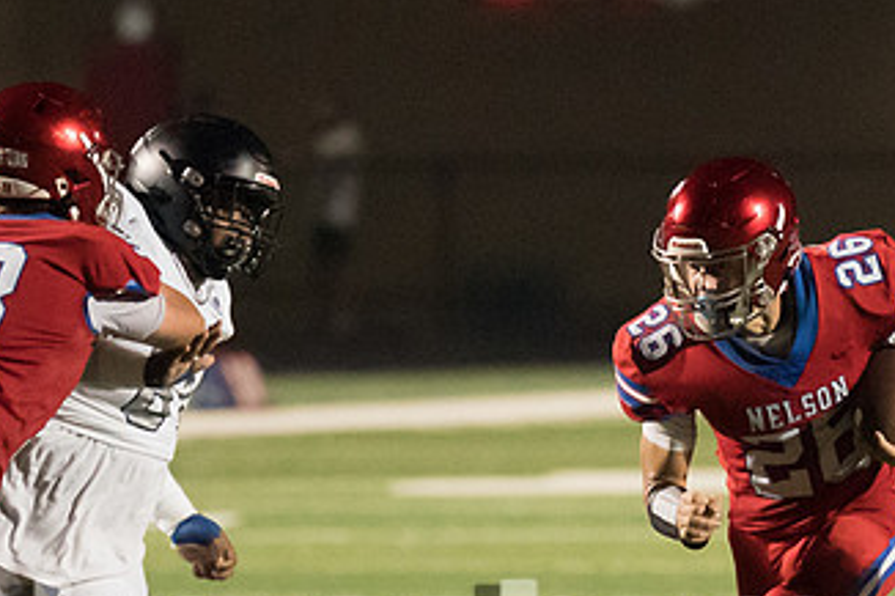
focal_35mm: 772
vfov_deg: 1.8
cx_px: 779
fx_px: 19182
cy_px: 361
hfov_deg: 2.7
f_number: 2.8
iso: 12800
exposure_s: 1/1250
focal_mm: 200
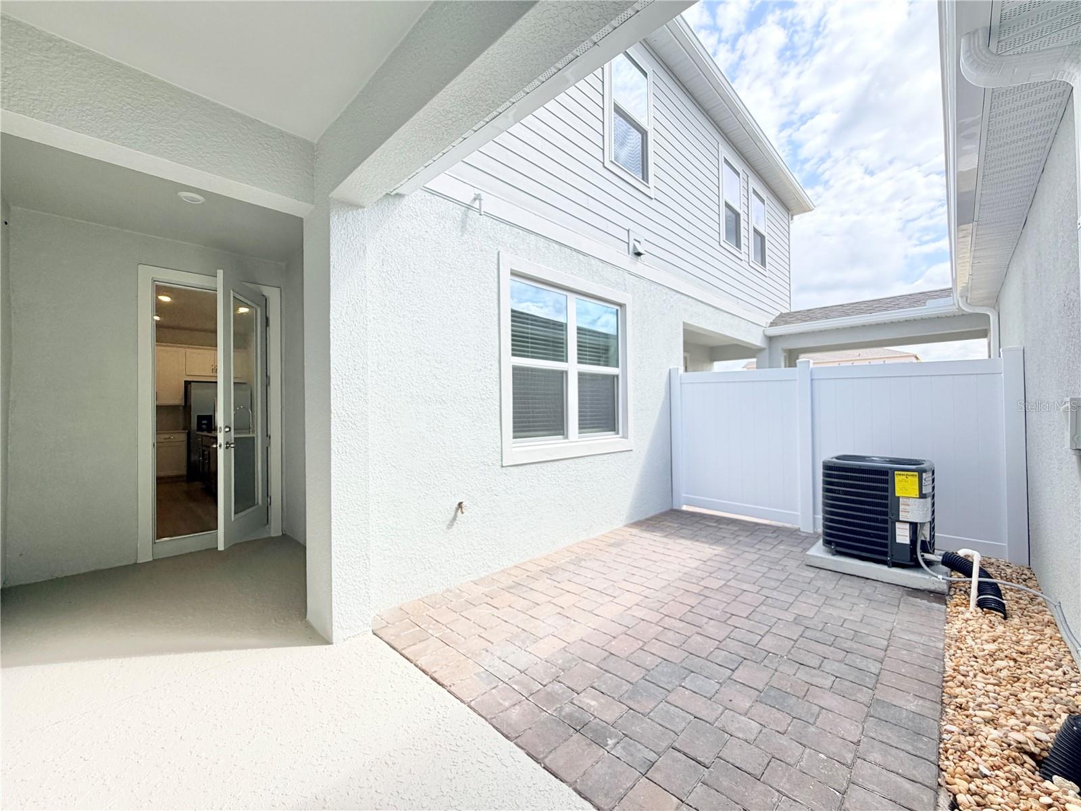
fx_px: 437
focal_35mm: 14
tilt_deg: +0.4
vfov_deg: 85.7
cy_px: 406
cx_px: 540
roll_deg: +0.7
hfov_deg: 102.1
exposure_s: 1/498
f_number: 2.2
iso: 64
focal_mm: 2.22
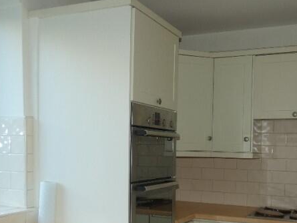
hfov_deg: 41.2
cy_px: 168
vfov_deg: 31.0
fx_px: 395
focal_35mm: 46
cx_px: 162
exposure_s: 1/40
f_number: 2.8
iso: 80
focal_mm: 3.6
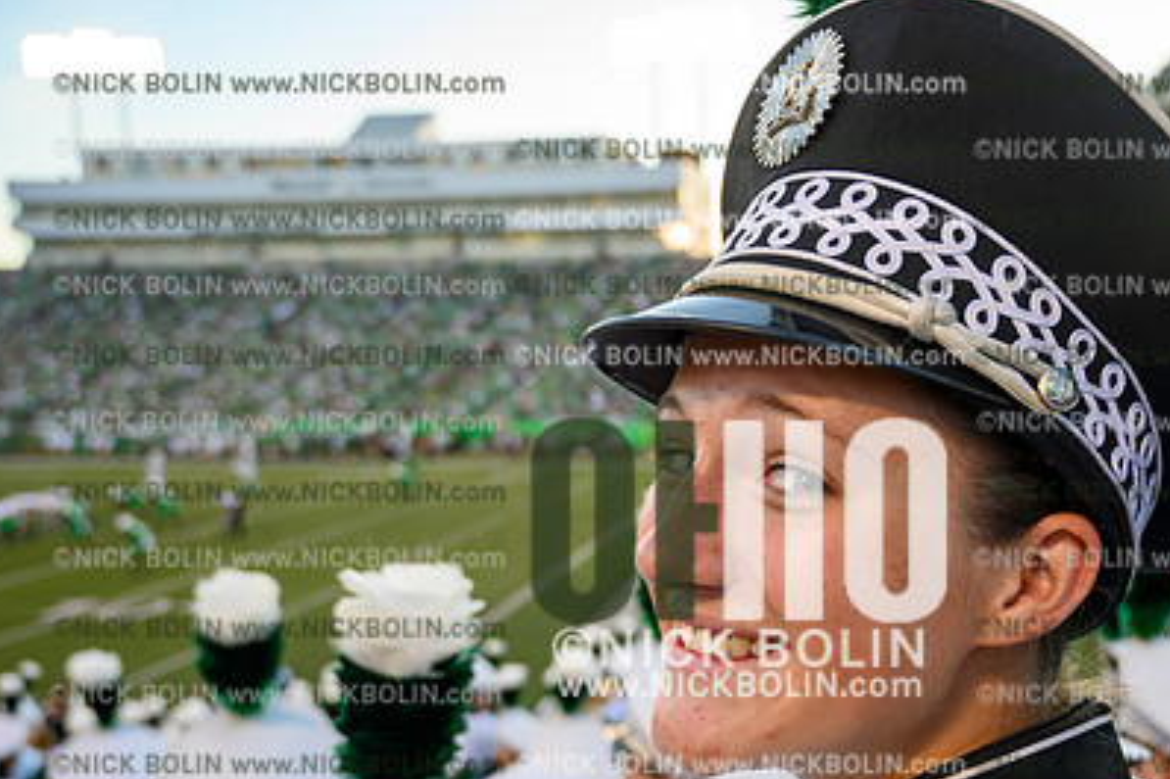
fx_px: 1137
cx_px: 738
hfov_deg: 53.8
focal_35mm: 35
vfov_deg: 37.1
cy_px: 559
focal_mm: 24
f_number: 4
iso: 100
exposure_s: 1/50
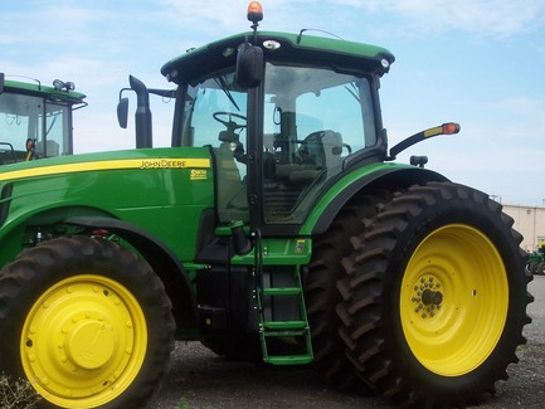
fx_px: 772
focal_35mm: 49
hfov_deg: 38.8
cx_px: 233
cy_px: 242
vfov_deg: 29.6
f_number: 4
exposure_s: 1/500
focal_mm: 8
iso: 100
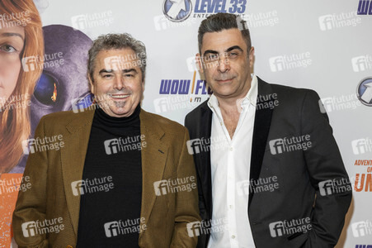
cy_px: 124
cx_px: 186
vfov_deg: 30.5
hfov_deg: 44.5
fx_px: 454
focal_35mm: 44
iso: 800
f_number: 5.6
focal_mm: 44
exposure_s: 1/200
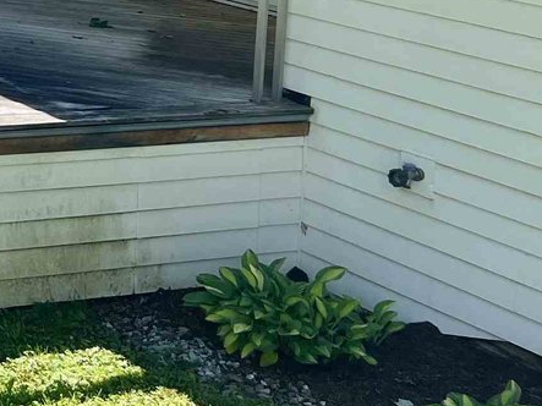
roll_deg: -2.1
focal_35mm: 94
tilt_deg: -0.8
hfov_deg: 18.4
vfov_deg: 14.9
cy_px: -154
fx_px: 1471
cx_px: -284
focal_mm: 5.7
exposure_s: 1/2008
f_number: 1.5
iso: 50
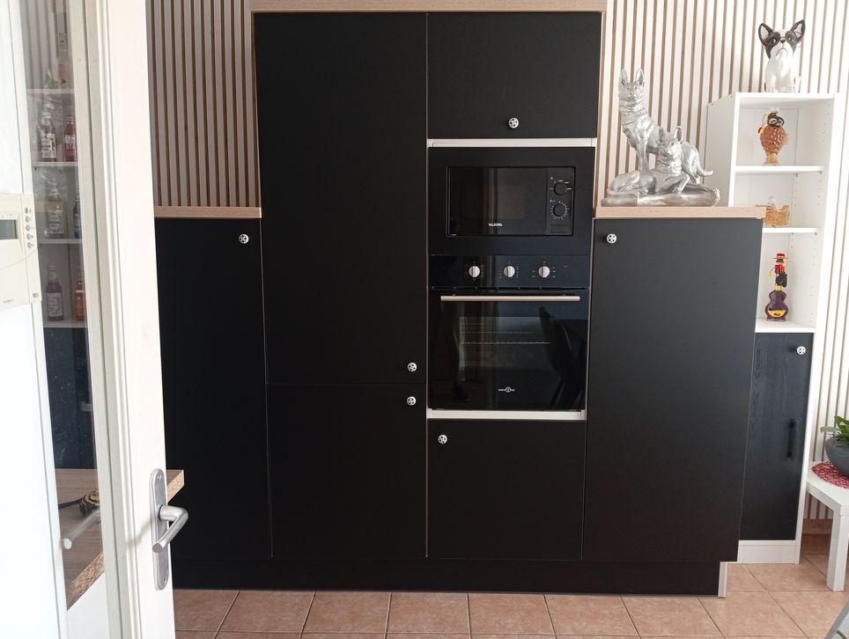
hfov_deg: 63.4
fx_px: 688
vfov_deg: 49.9
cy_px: 319
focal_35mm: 28
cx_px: 433
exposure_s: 1/33.3
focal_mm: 3.98
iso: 351
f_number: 1.8
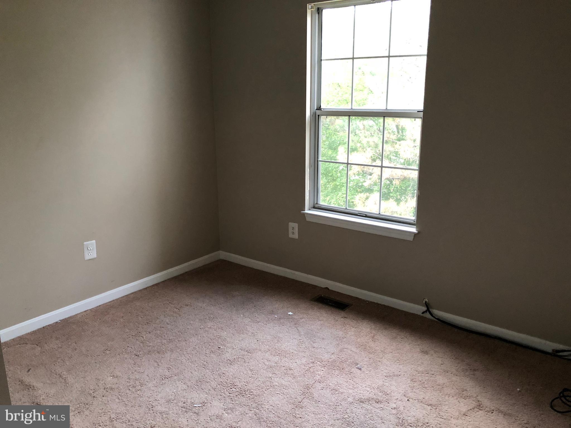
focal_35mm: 28
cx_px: 286
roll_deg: +1.3
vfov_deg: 49.7
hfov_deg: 63.4
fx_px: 462
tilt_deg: -14.3
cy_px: 214
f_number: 1.8
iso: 80
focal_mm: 3.99
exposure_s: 1/15
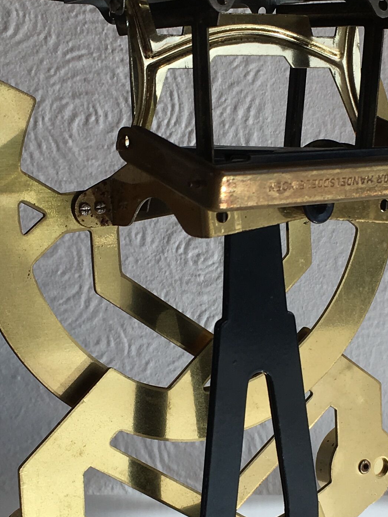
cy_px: 328
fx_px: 1255
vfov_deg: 23.2
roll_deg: +1.1
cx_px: 235
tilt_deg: -12.4
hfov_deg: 17.6
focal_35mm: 84
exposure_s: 1/130
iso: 25
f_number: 2.2
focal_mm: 4.15
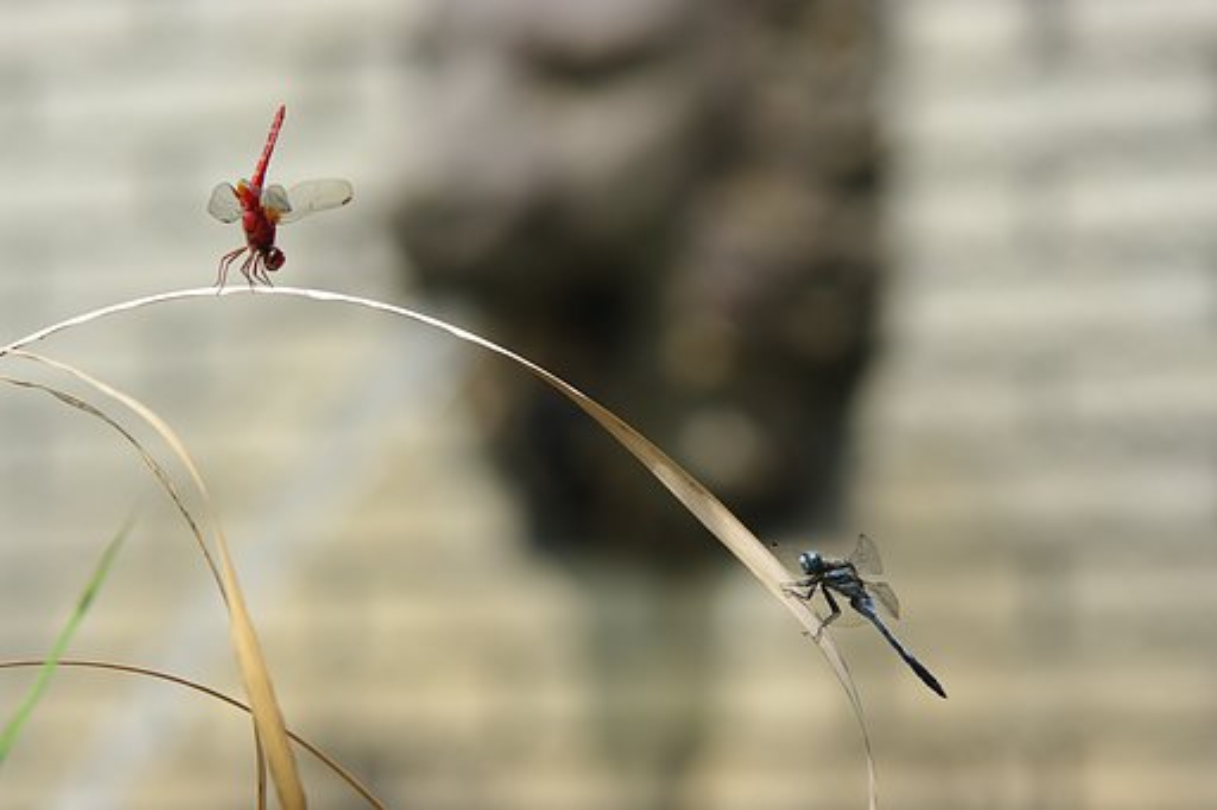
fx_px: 7502
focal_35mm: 222
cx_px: 608
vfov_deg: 6.2
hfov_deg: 9.3
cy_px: 405
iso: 100
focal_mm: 148
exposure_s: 1/250
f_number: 5
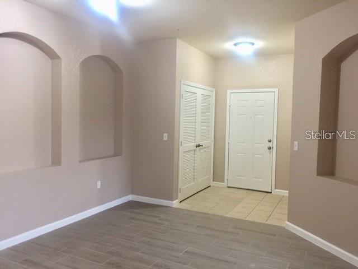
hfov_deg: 61.7
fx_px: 300
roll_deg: -3.0
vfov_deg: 48.2
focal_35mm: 29
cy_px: 134
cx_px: 179
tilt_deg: -1.0
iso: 50
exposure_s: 1/15
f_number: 2.2
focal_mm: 4.15
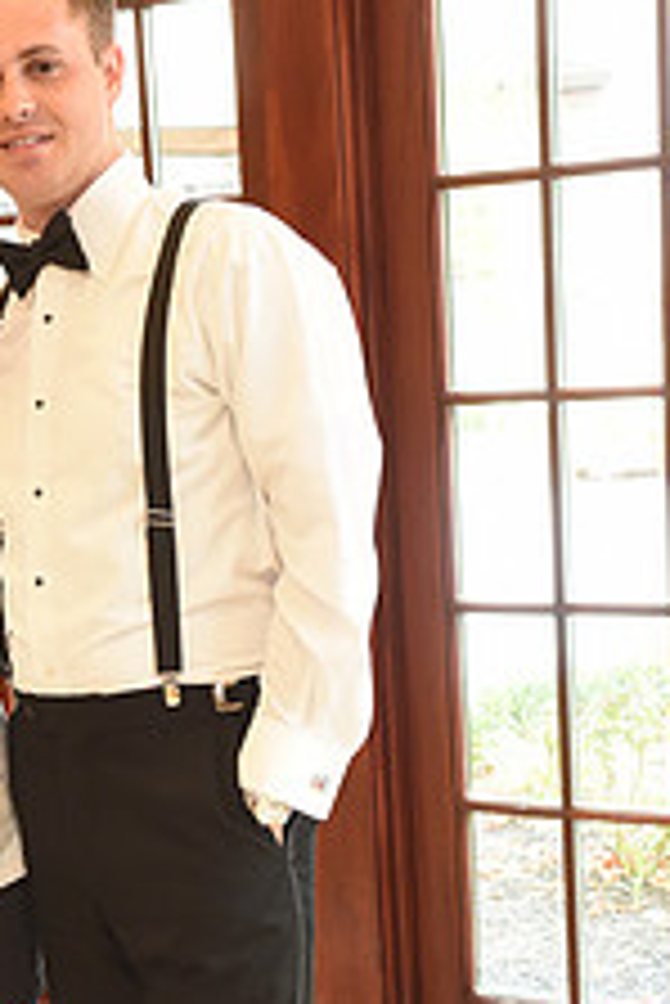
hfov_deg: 13.1
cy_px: 927
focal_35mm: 104
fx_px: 2899
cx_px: 151
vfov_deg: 19.2
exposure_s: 1/80
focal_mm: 40
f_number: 5.6
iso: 2000
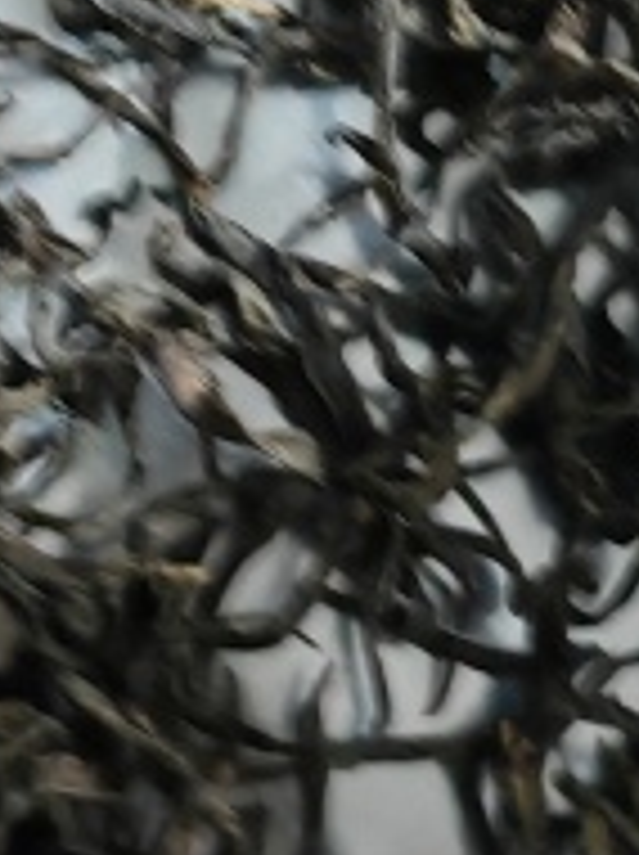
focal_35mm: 152
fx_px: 3750
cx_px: 86
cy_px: -315
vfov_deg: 12.5
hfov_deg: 9.7
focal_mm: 6.14
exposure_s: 1/17
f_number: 1.8
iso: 3200
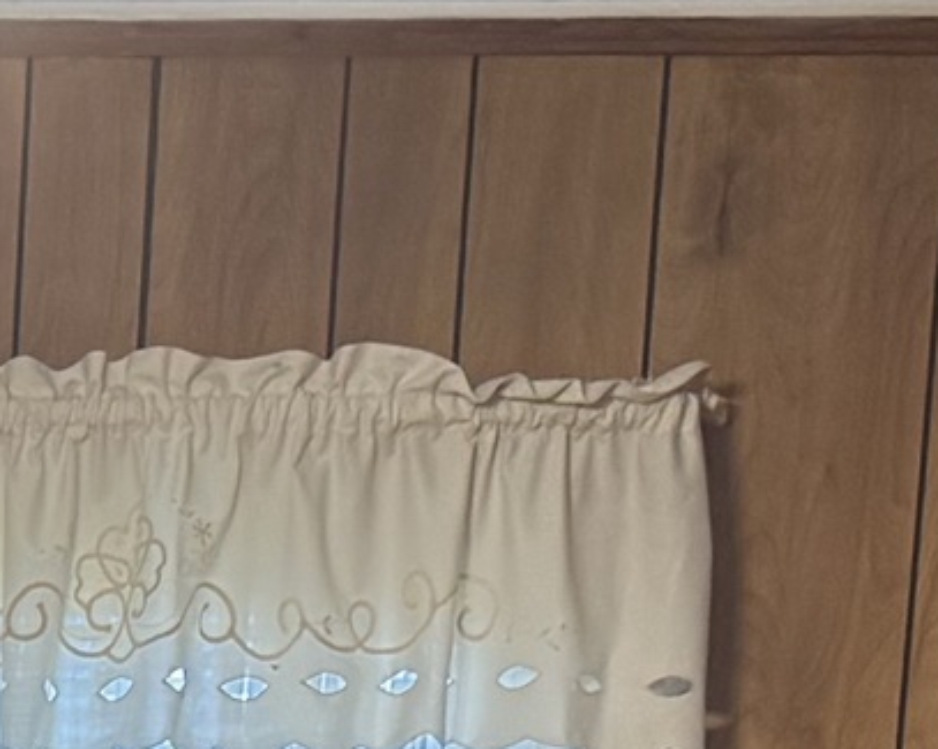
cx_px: -763
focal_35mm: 177
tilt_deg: -10.6
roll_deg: -1.9
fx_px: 4910
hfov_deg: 10.3
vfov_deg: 7.7
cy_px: 2157
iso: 250
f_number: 1.78
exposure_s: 1/60
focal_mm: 6.76
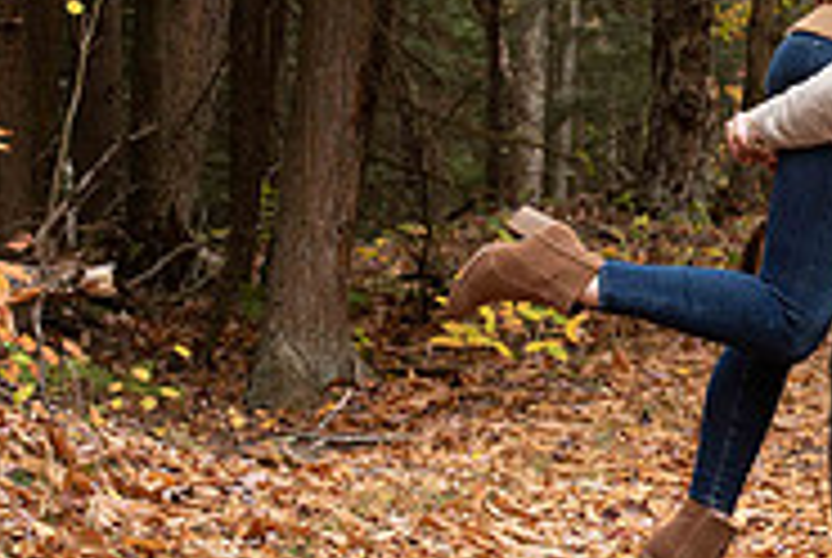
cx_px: 1084
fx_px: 5069
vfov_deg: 6.3
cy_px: 92
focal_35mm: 219
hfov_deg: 9.2
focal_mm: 70
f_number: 7.1
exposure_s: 1/200
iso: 400
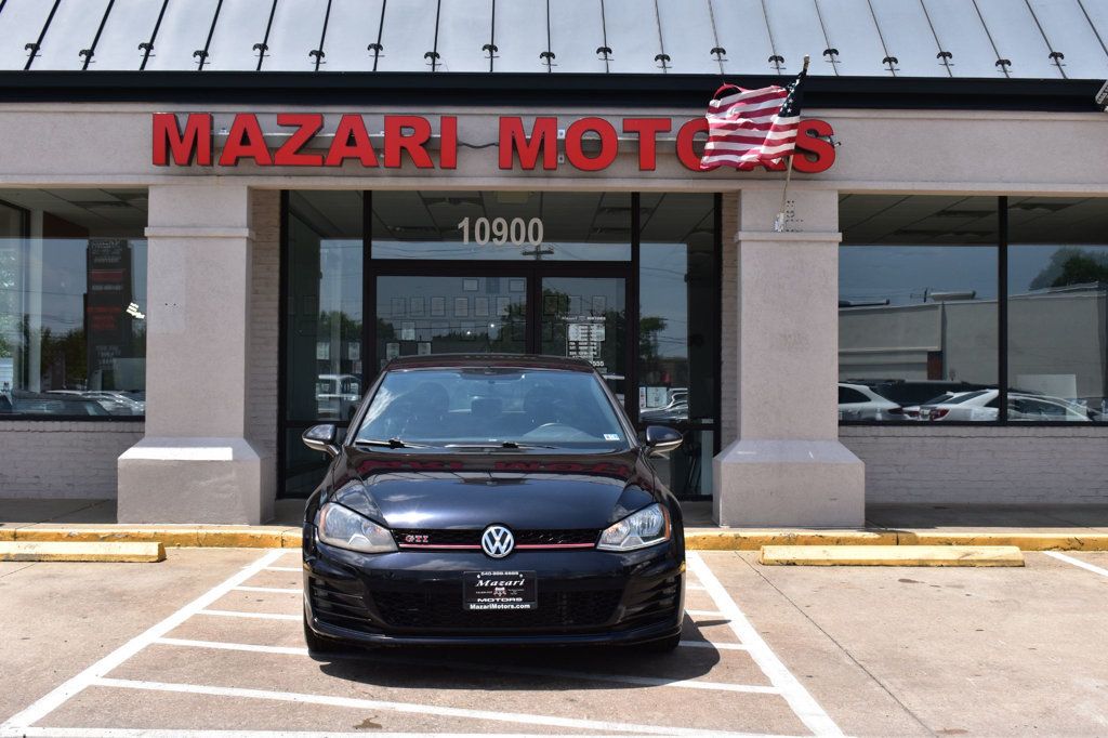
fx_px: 1431
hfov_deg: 42.3
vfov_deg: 28.9
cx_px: 554
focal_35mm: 46
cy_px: 369
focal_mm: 31
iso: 360
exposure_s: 1/500
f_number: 11
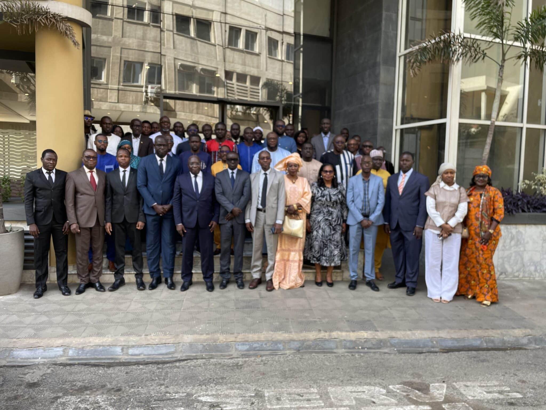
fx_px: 410
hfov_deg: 67.3
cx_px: 273
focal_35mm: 26
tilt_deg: -2.8
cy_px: 205
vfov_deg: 53.1
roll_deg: -1.4
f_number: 1.6
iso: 32
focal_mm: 4.2
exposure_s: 1/215
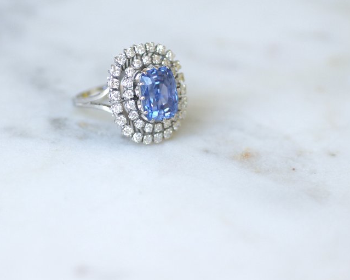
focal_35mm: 185
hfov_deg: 10.4
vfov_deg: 8.3
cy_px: 94
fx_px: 1916
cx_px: 151
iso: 250
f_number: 2.8
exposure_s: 1/125
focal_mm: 70
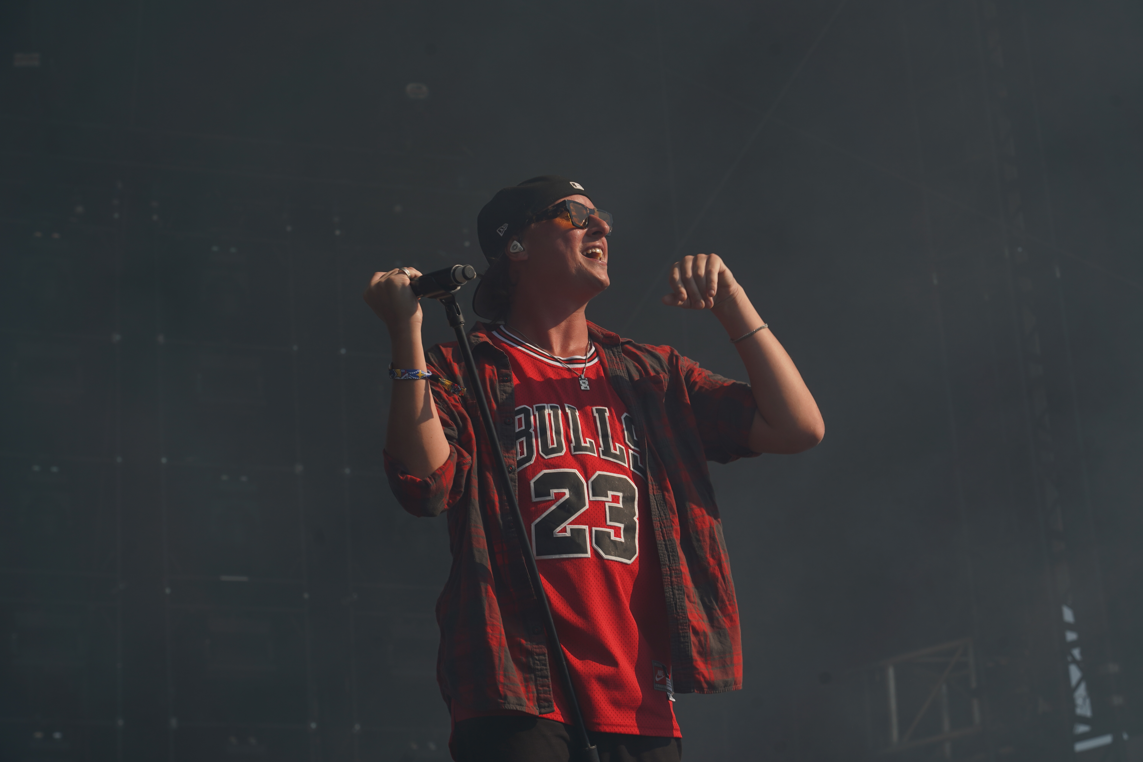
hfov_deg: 19.5
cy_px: 381
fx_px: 3333
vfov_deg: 13.0
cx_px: 572
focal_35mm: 105
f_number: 8
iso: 100
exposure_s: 1/500
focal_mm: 105
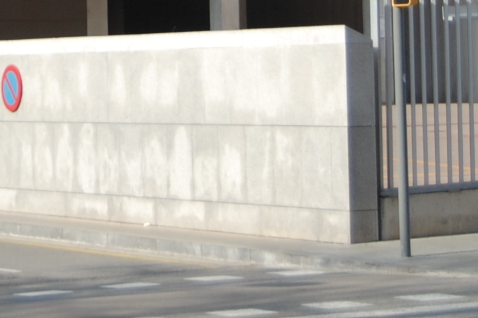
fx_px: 2653
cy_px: -244
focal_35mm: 200
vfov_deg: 6.7
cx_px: 5
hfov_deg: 10.2
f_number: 4.5
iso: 200
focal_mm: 32
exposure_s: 1/1000
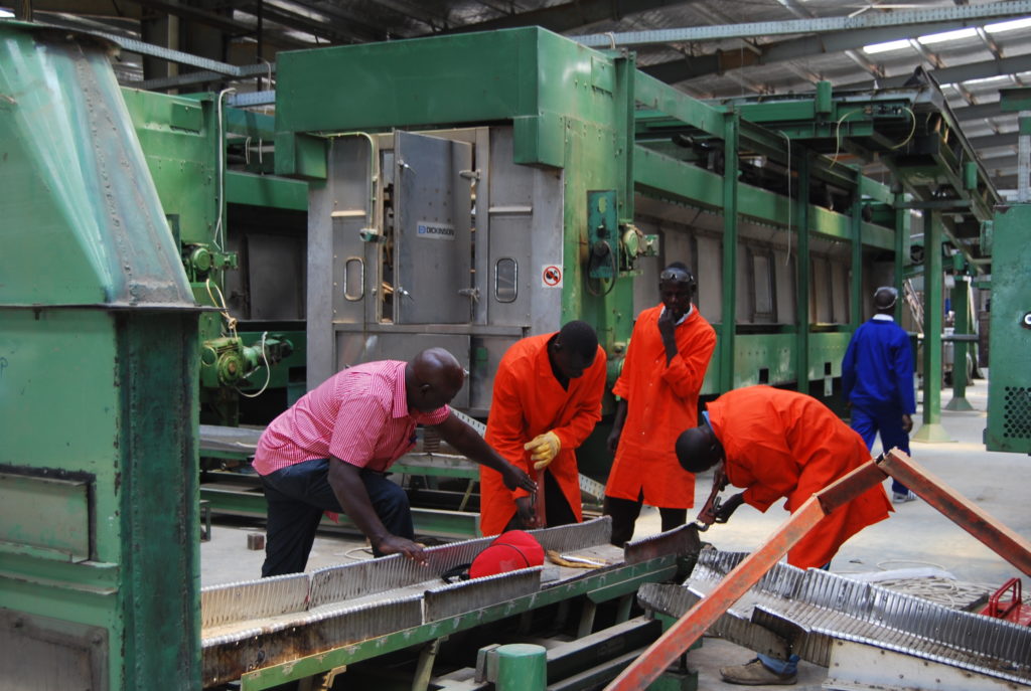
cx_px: 516
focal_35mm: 45
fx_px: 1291
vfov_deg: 30.0
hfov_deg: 43.5
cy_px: 346
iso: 200
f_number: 4.2
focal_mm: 30
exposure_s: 1/50
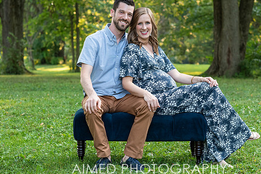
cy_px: 76
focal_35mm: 112
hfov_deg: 18.2
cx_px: 160
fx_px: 812
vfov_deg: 12.2
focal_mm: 85
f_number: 4.5
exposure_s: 1/320
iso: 800
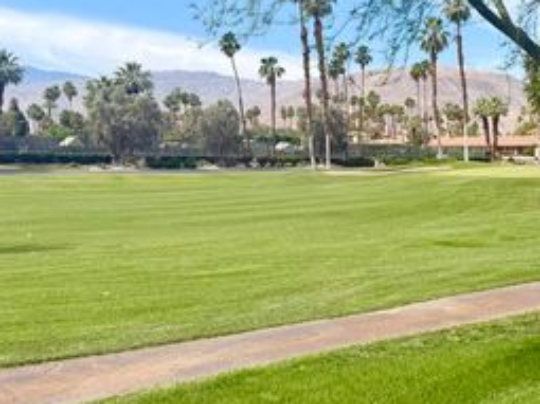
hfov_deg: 39.3
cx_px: 409
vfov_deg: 30.8
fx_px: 733
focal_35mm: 47
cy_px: 179
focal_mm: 6.76
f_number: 1.78
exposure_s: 1/3759
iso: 80
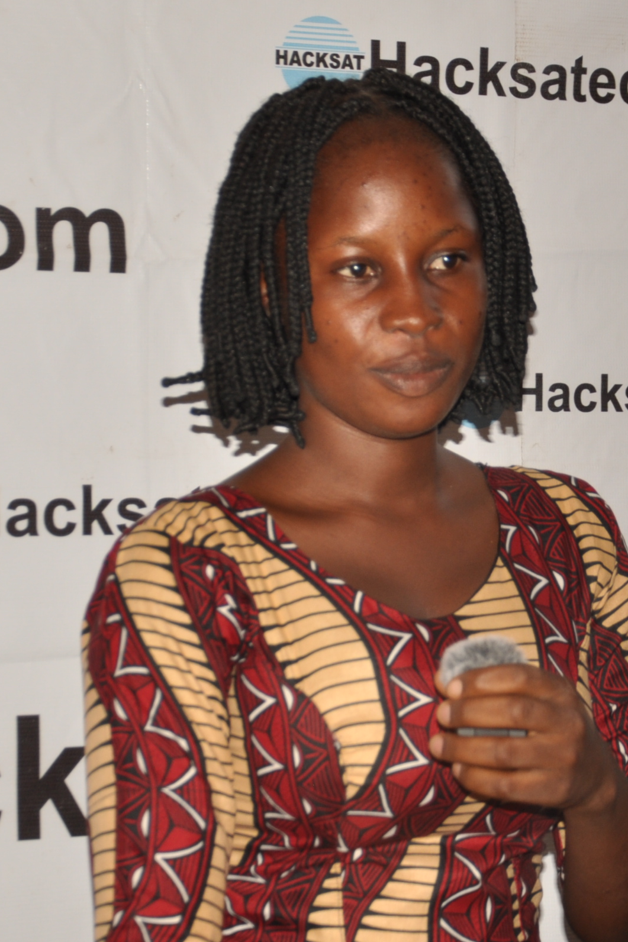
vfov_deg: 17.8
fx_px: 3010
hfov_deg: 11.9
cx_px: 331
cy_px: 462
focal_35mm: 115
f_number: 4.5
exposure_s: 1/60
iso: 200
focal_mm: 38
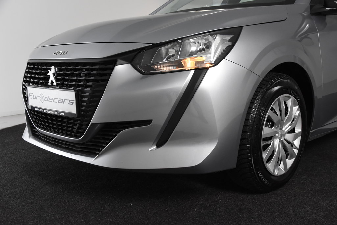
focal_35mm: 39
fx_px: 365
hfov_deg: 49.5
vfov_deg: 34.2
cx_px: 168
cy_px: 112
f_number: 5
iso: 1600
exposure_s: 1/100
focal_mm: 26
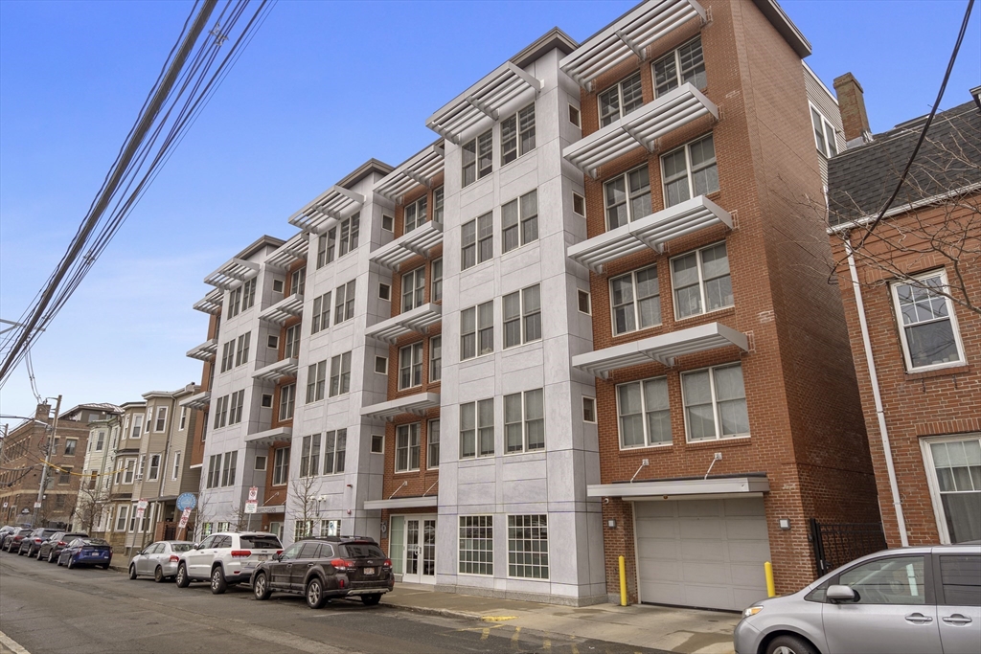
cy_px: 327
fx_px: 600
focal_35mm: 22
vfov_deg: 57.2
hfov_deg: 78.6
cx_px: 490
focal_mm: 22
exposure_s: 1/125
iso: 320
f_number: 4
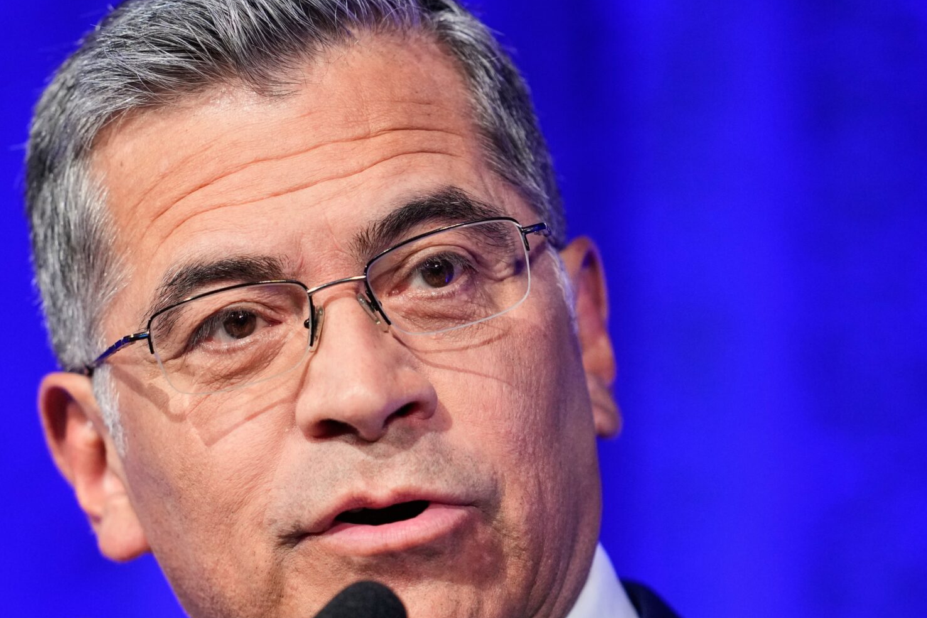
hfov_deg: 3.0
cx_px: 421
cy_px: 436
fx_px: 17869
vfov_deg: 2.0
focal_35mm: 694
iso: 2500
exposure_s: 1/400
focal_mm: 400
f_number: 2.8
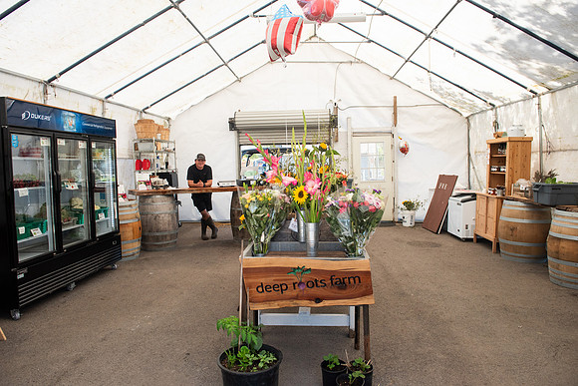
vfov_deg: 51.9
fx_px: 396
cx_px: 289
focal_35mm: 25
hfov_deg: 72.2
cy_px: 193
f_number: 4.5
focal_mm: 24
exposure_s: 1/1250
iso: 500
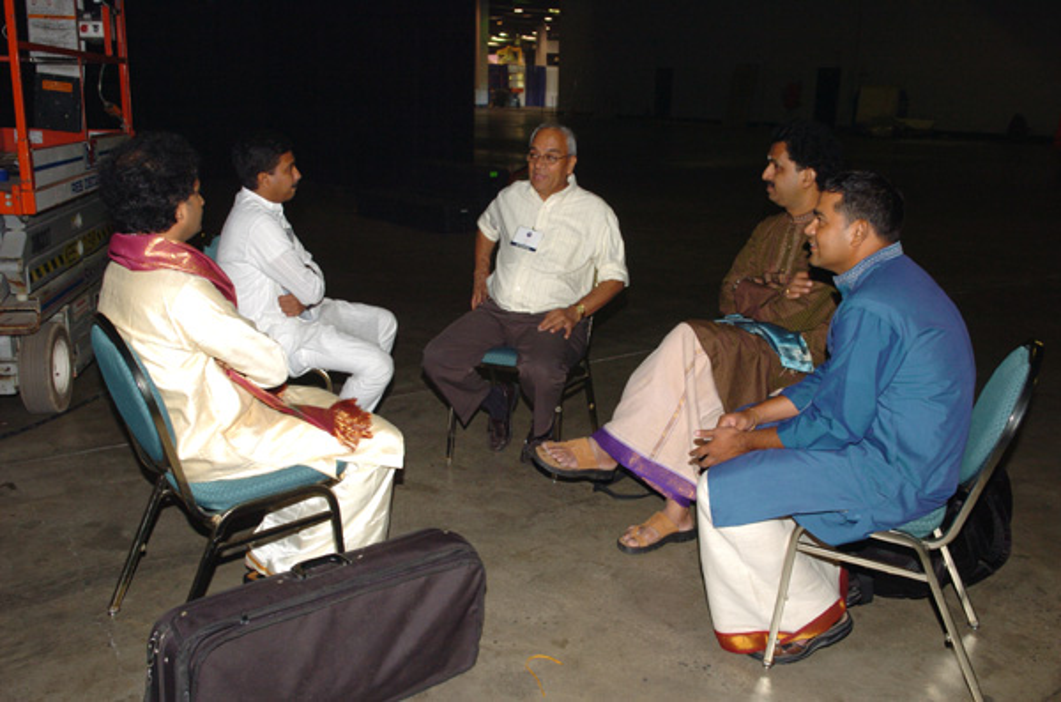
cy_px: 351
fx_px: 1014
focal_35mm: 34
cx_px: 530
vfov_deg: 38.2
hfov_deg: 55.2
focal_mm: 23
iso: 400
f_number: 4.5
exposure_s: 1/30
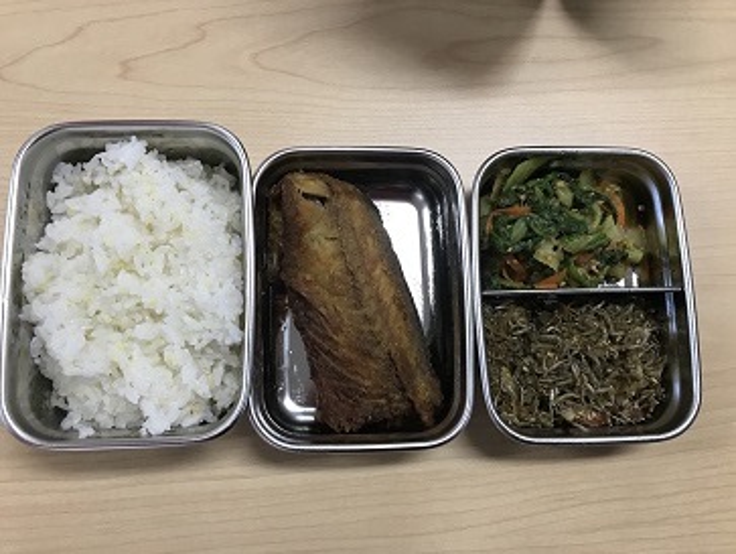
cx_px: 368
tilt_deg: -80.2
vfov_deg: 49.8
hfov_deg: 63.4
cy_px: 277
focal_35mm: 28
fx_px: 596
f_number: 1.8
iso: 25
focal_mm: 3.99
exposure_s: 1/30
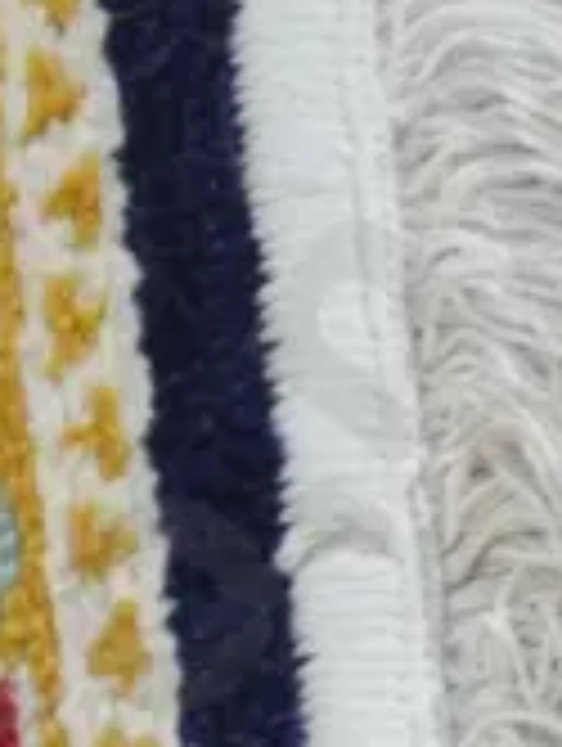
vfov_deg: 7.7
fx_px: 5052
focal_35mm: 234
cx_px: -834
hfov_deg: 6.1
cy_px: 1935
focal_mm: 19
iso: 2000
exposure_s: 1/60
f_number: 4.1
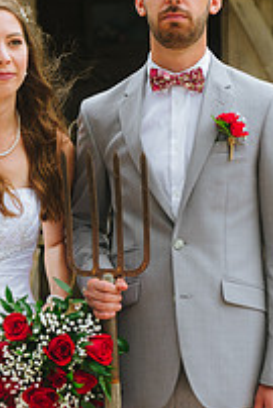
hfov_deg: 8.8
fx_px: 1771
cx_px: 93
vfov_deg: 13.1
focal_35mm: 156
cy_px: 166
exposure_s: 1/250
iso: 320
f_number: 4
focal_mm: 70
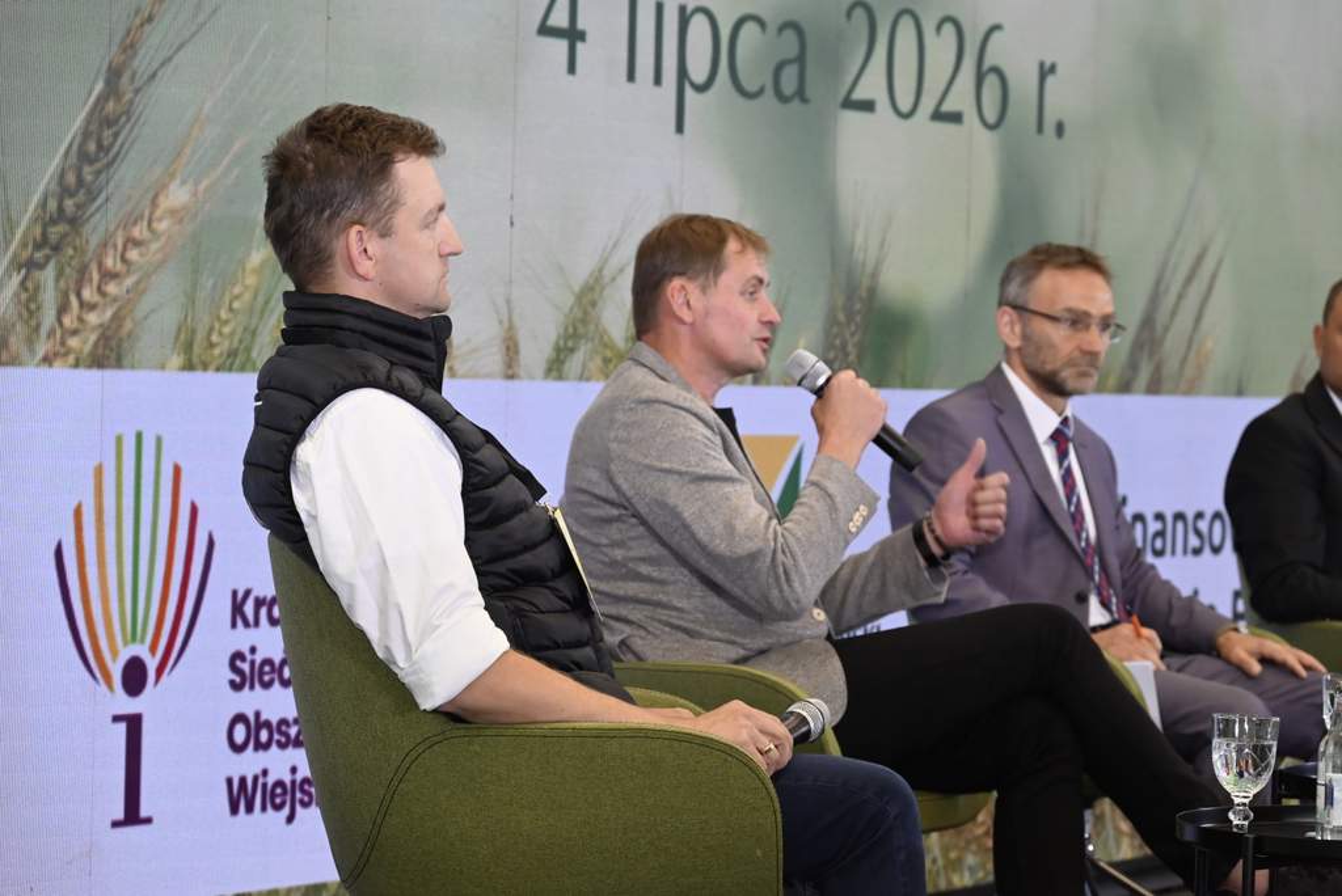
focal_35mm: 110
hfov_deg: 18.6
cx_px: 671
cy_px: 448
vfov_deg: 12.5
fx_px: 4103
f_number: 6.3
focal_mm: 110
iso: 1600
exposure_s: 1/125
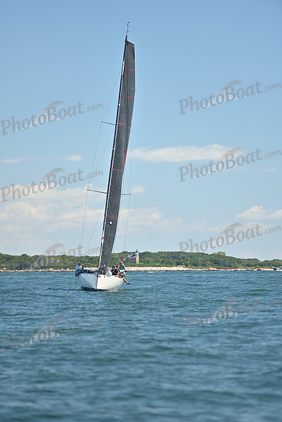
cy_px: 211
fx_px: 2348
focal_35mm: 200
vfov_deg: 10.3
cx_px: 141
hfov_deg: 6.9
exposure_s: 1/1250
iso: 250
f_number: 3.5
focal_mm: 200
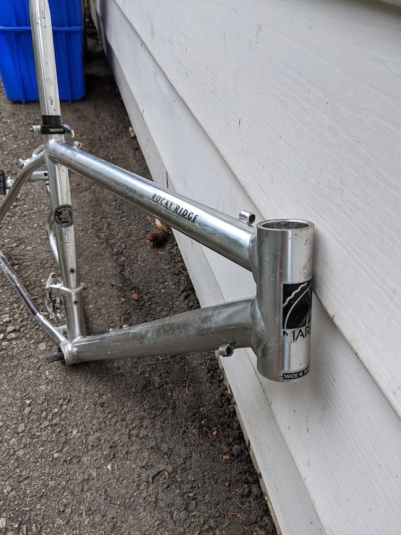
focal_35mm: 27
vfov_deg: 65.3
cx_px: 200
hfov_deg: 51.4
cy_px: 268
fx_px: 417
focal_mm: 4.38
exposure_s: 1/44.7
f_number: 1.73
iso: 56
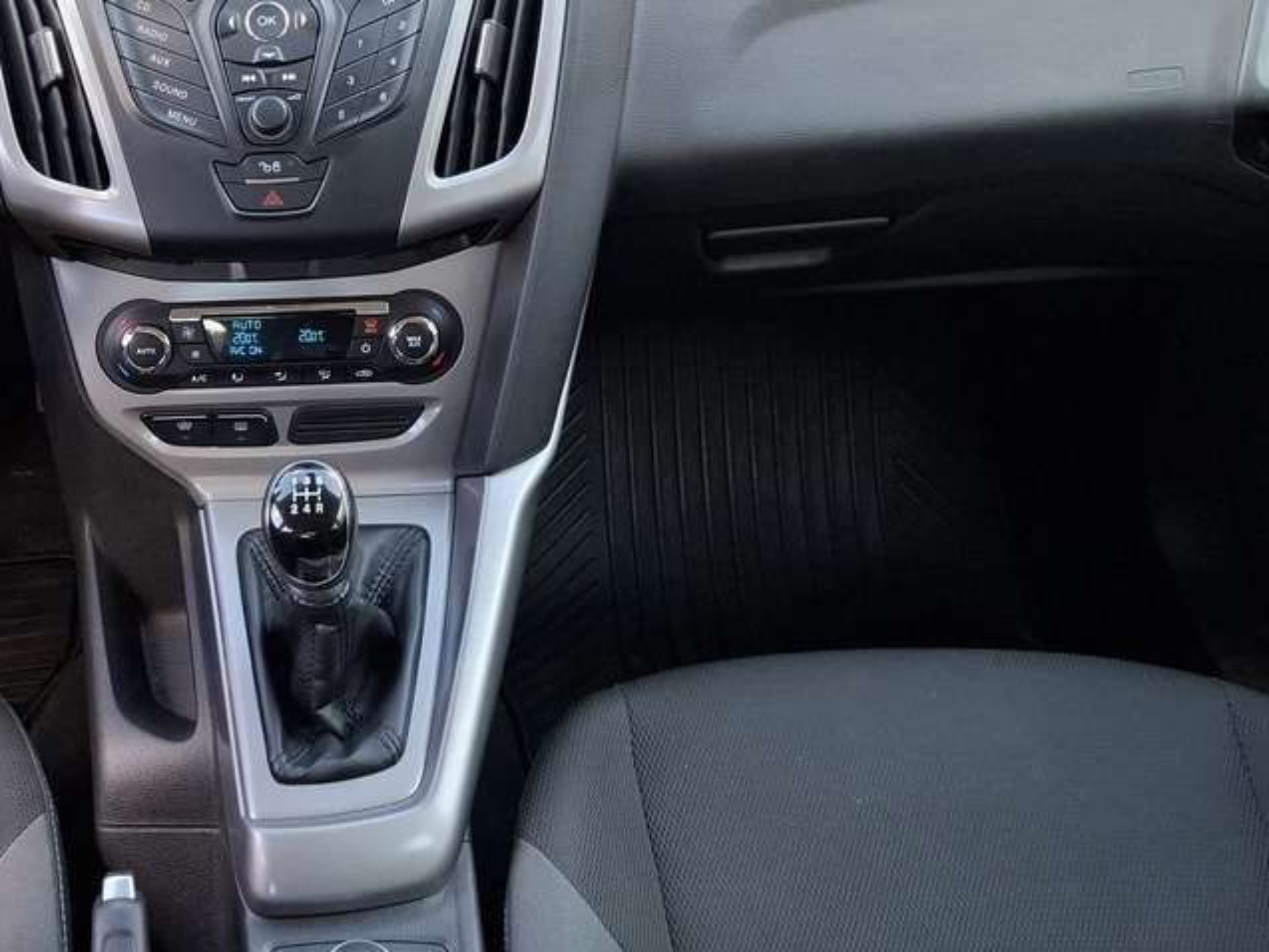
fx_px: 1907
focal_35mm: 52
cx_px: 251
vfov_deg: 27.9
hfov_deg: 35.6
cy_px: 343
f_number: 1.8
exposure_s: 1/120
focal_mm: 5.54
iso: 100
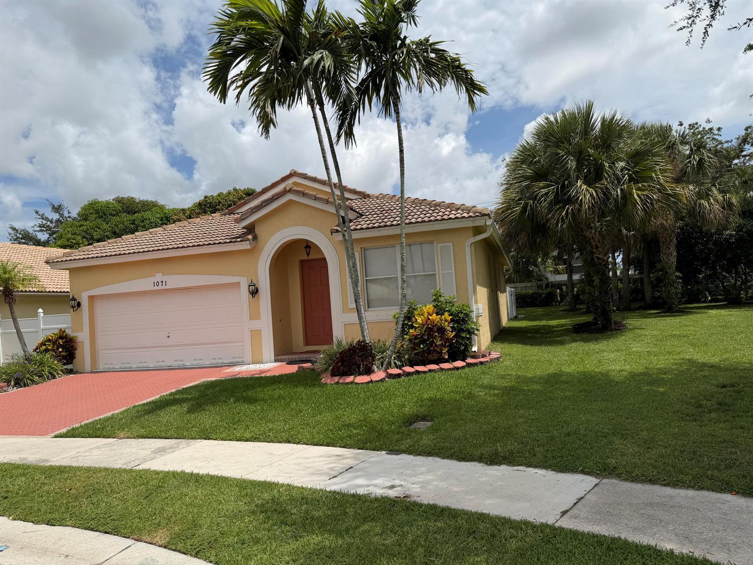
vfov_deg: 56.8
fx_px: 522
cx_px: 376
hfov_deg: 71.6
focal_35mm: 24
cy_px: 282
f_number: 1.78
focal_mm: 6.76
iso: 80
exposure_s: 1/10309
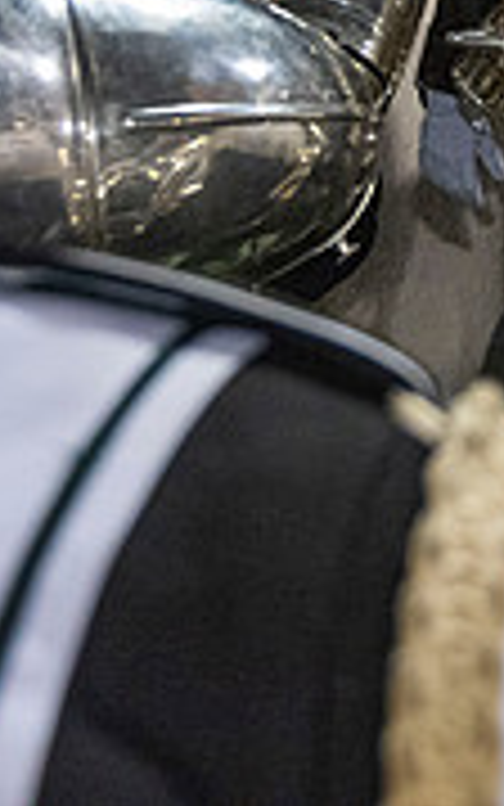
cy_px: -61
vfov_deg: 22.1
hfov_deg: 13.0
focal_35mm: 89
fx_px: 1954
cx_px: 968
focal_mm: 27
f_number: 4
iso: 3200
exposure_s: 1/500
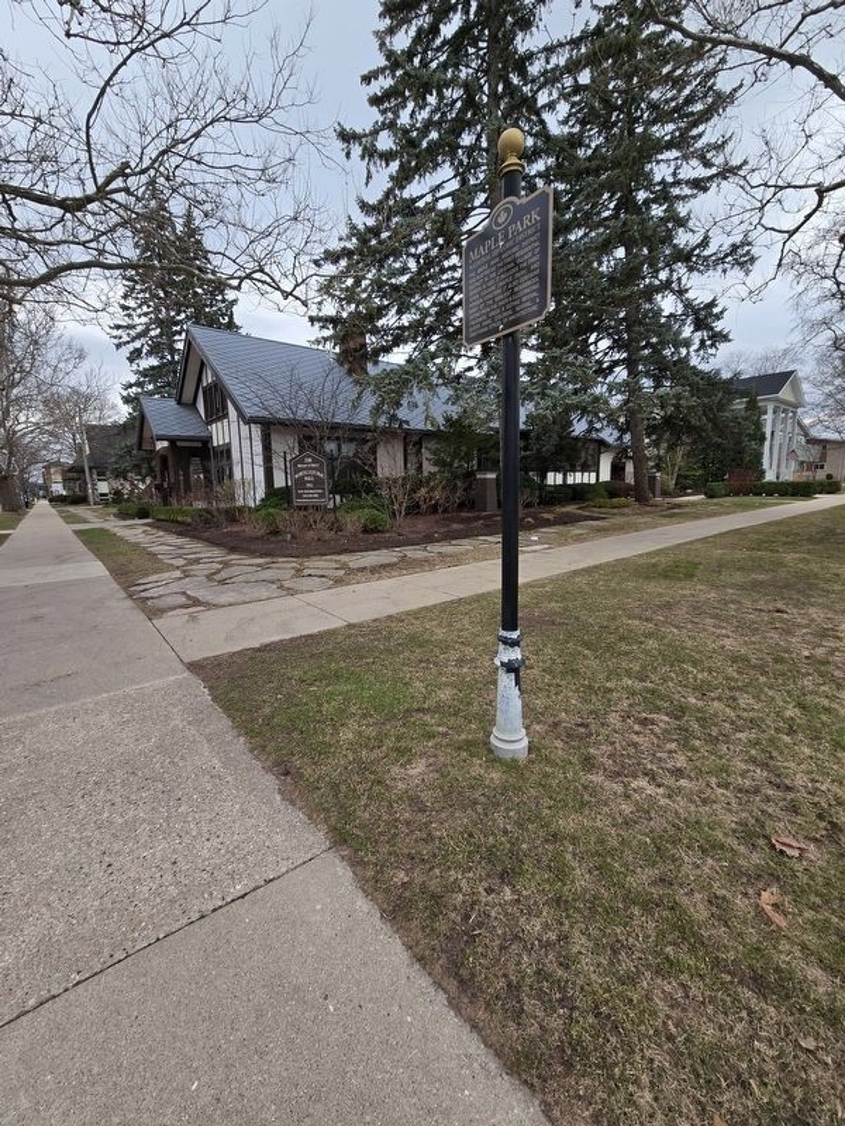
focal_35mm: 13
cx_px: 422
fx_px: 423
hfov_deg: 89.9
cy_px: 563
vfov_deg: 106.2
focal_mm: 2.2
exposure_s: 1/1132
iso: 50
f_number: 2.2
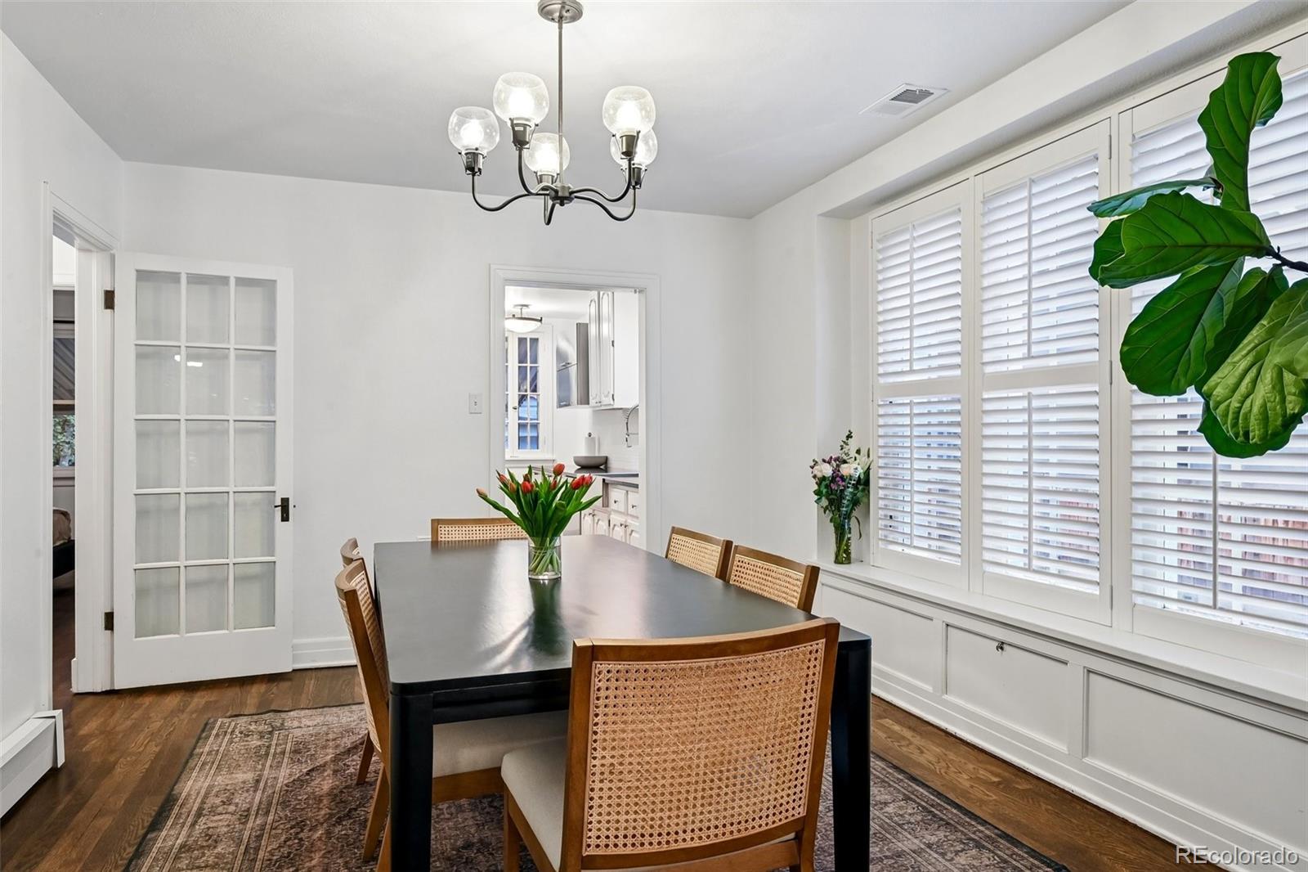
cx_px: 654
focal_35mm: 22
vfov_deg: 57.2
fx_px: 799
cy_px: 436
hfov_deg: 78.6
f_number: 10
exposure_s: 1/4
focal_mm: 22
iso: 400
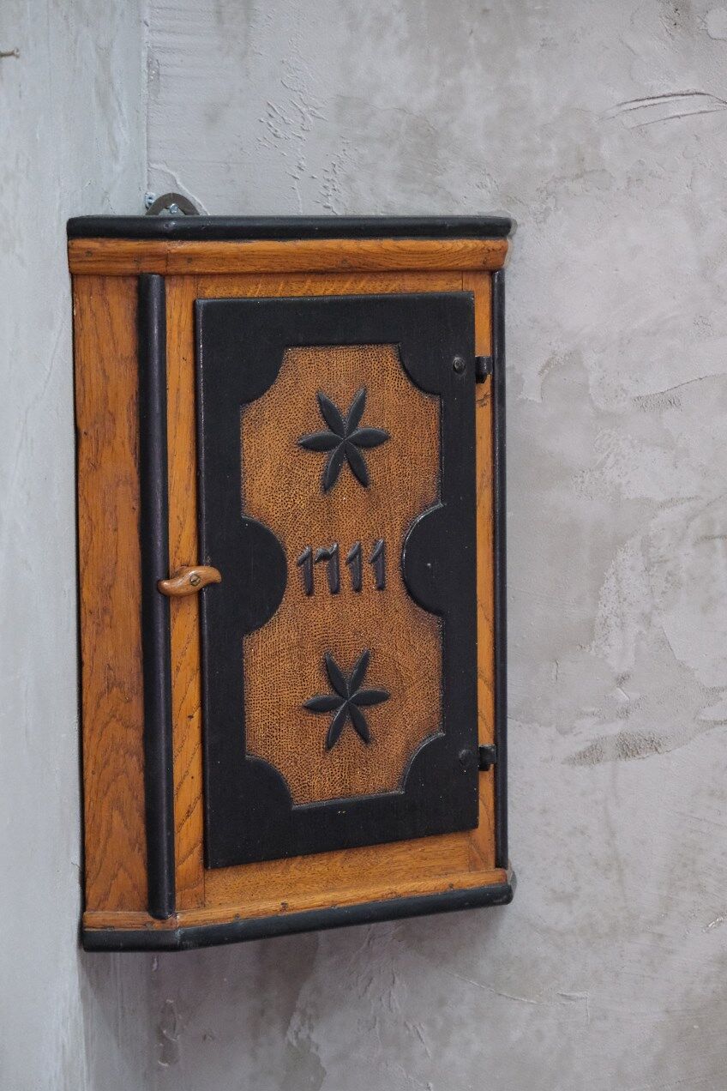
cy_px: 546
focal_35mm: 120
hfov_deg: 11.4
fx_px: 3635
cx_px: 364
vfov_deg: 17.1
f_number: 4
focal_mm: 80
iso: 6400
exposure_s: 1/120
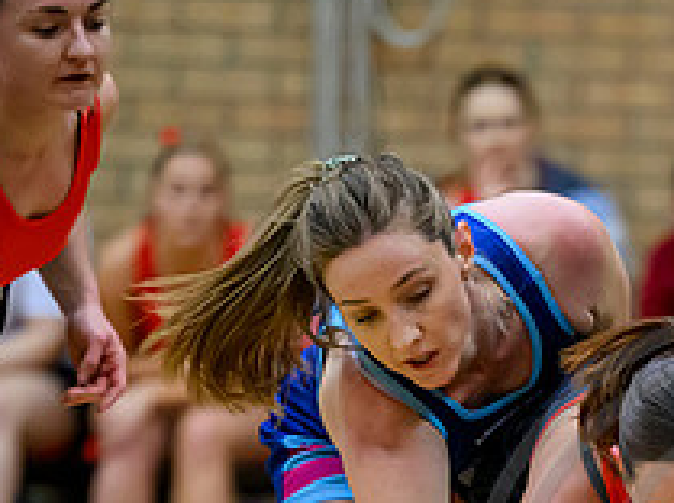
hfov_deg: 3.9
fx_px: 9952
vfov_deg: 2.9
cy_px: 696
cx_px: 755
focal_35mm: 512
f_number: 2.8
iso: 5000
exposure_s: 1/1000
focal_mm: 155
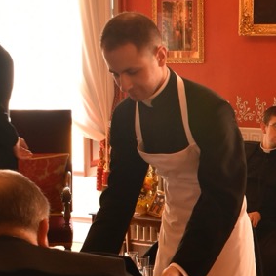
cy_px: 190
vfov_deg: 16.8
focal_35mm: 104
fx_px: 934
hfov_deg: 15.9
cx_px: 360
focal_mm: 23
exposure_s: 1/40
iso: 1000
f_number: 4.5
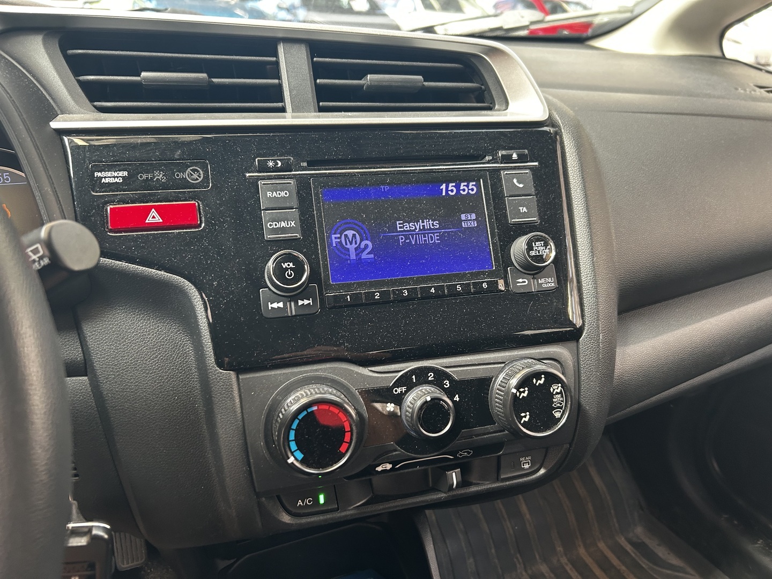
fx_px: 580
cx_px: 386
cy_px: 290
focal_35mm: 26
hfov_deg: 67.3
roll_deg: -0.5
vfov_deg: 53.1
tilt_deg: -25.7
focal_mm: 5.7
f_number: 1.5
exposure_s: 1/121
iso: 125
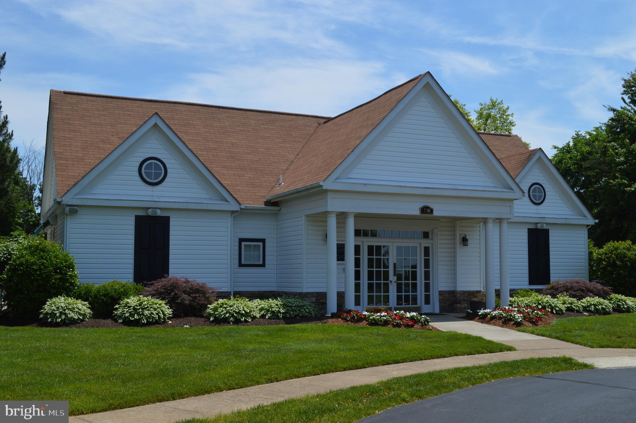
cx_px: 318
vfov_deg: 34.1
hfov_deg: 49.6
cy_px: 212
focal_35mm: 39
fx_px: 688
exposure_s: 1/320
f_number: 9
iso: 100
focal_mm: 26
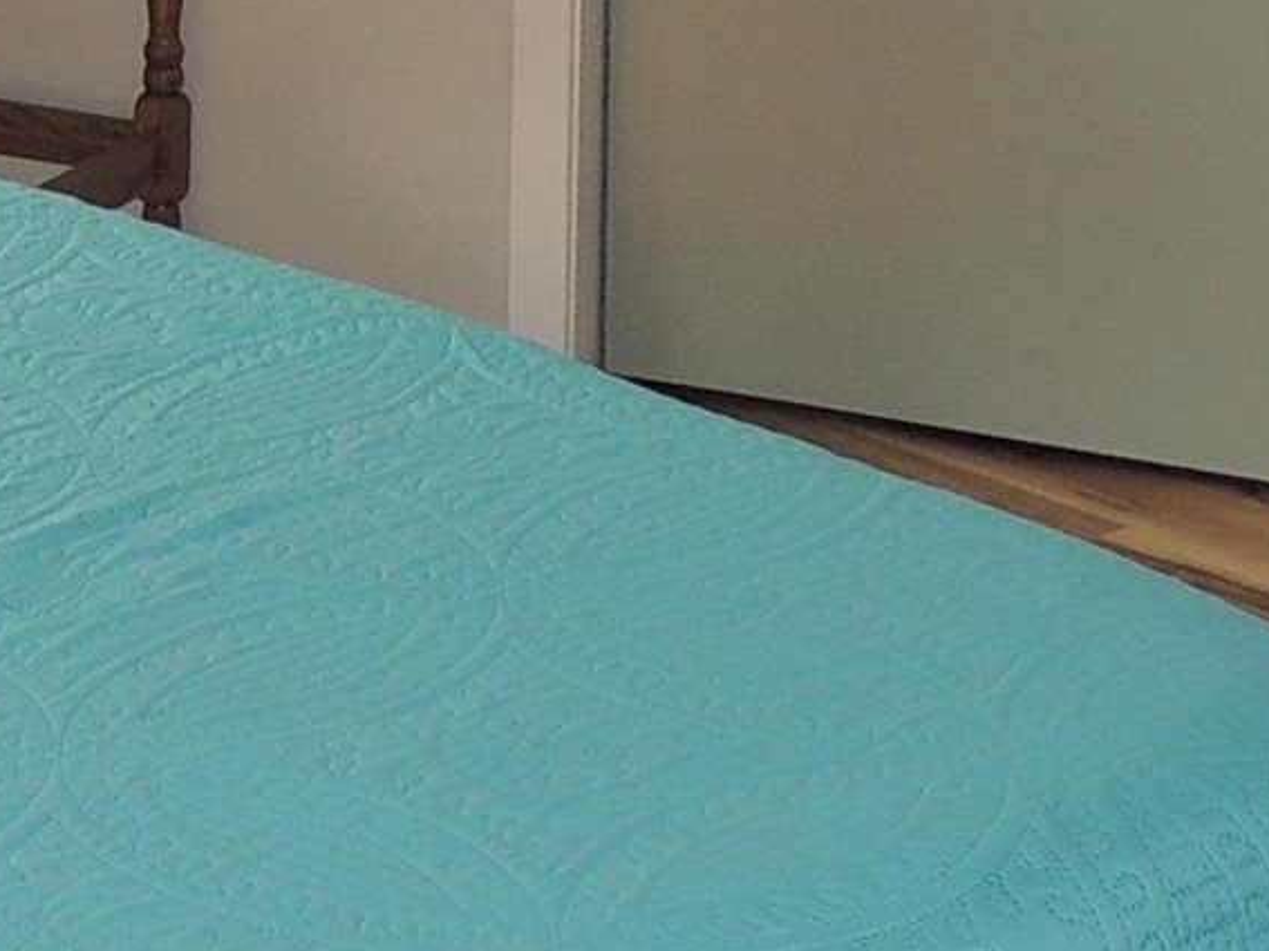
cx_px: -29
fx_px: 4765
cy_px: -904
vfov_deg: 10.5
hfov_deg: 14.9
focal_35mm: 130
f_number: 3
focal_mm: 4.3
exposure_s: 1/40
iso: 125
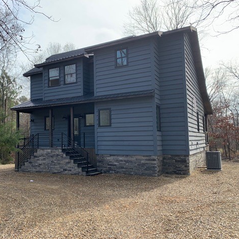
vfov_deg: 52.5
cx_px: 82
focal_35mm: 31
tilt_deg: +6.0
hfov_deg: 51.7
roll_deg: +0.2
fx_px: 242
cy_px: 121
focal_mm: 4.25
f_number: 1.8
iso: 25
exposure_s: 1/1001
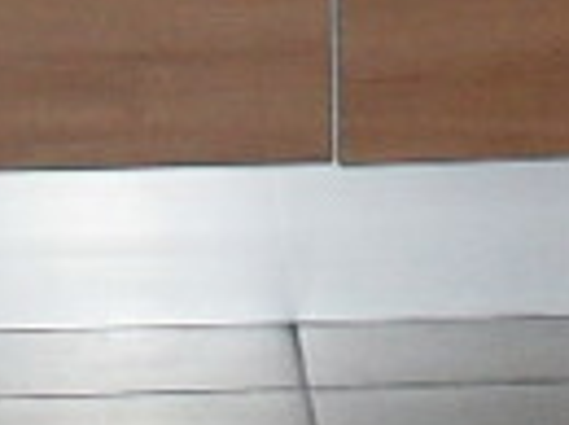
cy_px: -1014
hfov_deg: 8.1
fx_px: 3987
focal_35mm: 243
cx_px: 534
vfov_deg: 5.6
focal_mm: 6.3
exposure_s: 1/45
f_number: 3.2
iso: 200
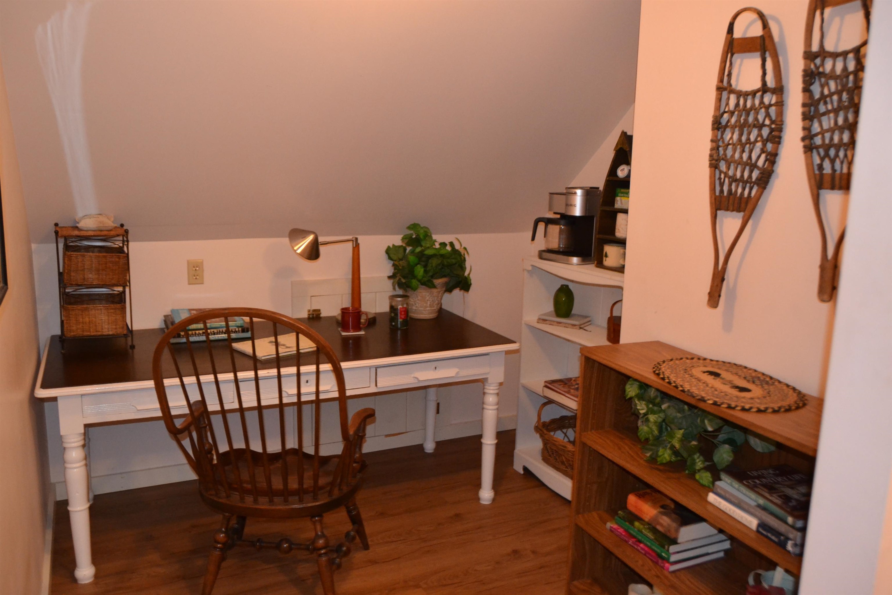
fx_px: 743
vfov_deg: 43.6
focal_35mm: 30
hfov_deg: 61.9
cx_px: 446
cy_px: 298
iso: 1800
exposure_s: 1/60
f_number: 3.5
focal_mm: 20
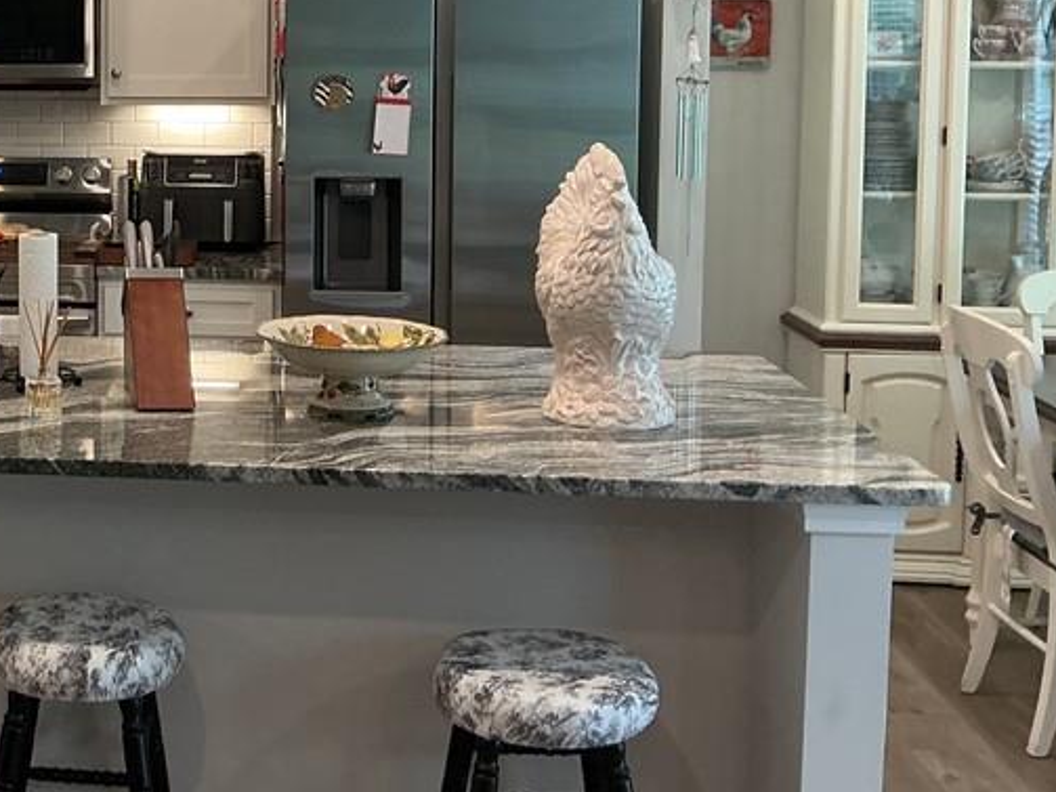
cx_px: 4
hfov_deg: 30.4
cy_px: 155
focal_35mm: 59
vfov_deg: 24.4
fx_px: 1799
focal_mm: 3
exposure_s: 1/60
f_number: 1.8
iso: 80
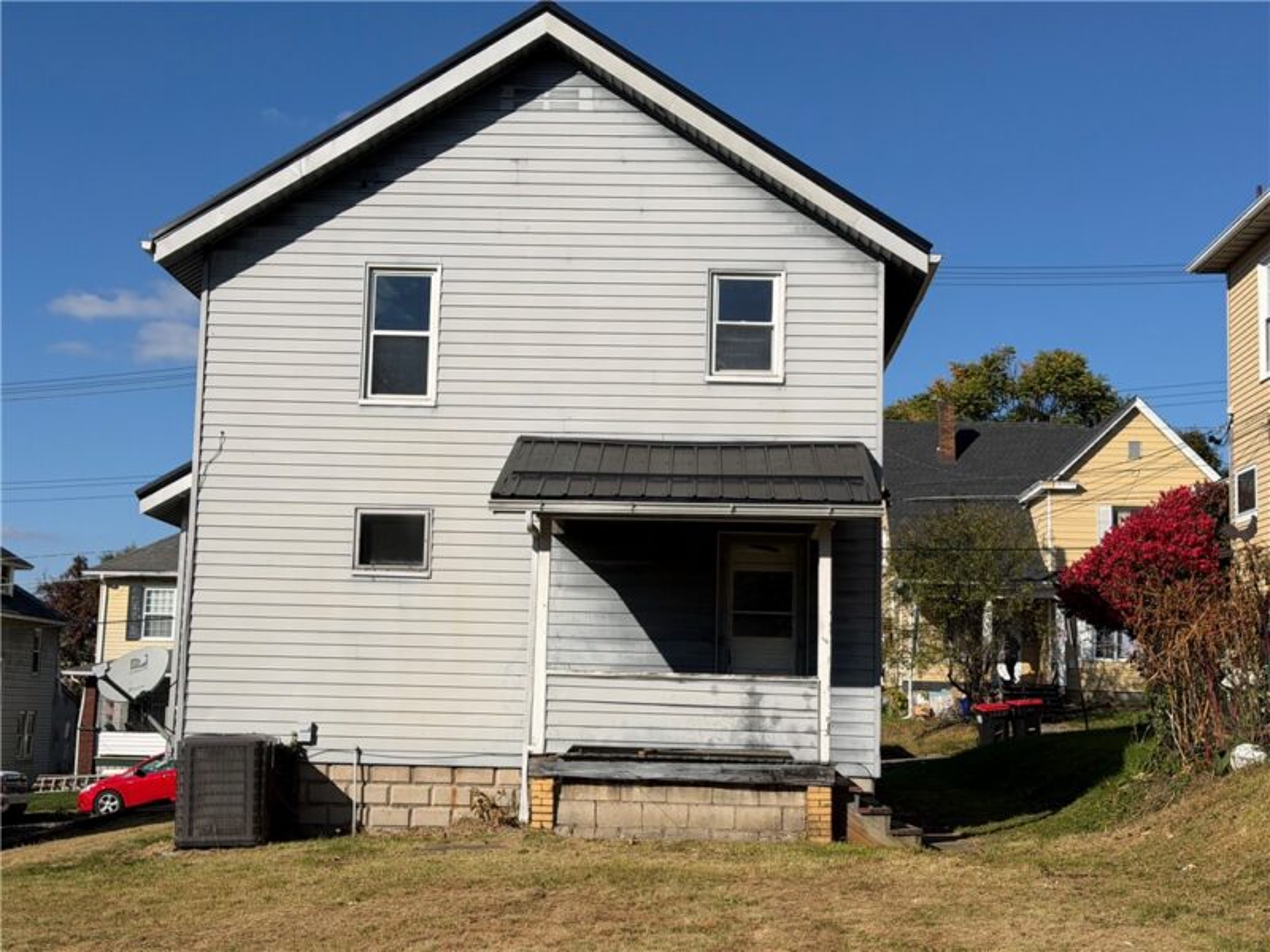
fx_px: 1761
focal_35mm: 48
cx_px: 635
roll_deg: -1.7
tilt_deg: +7.2
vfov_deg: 30.3
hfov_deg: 39.7
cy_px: 476
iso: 80
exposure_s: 1/9901
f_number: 1.78
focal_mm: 6.76
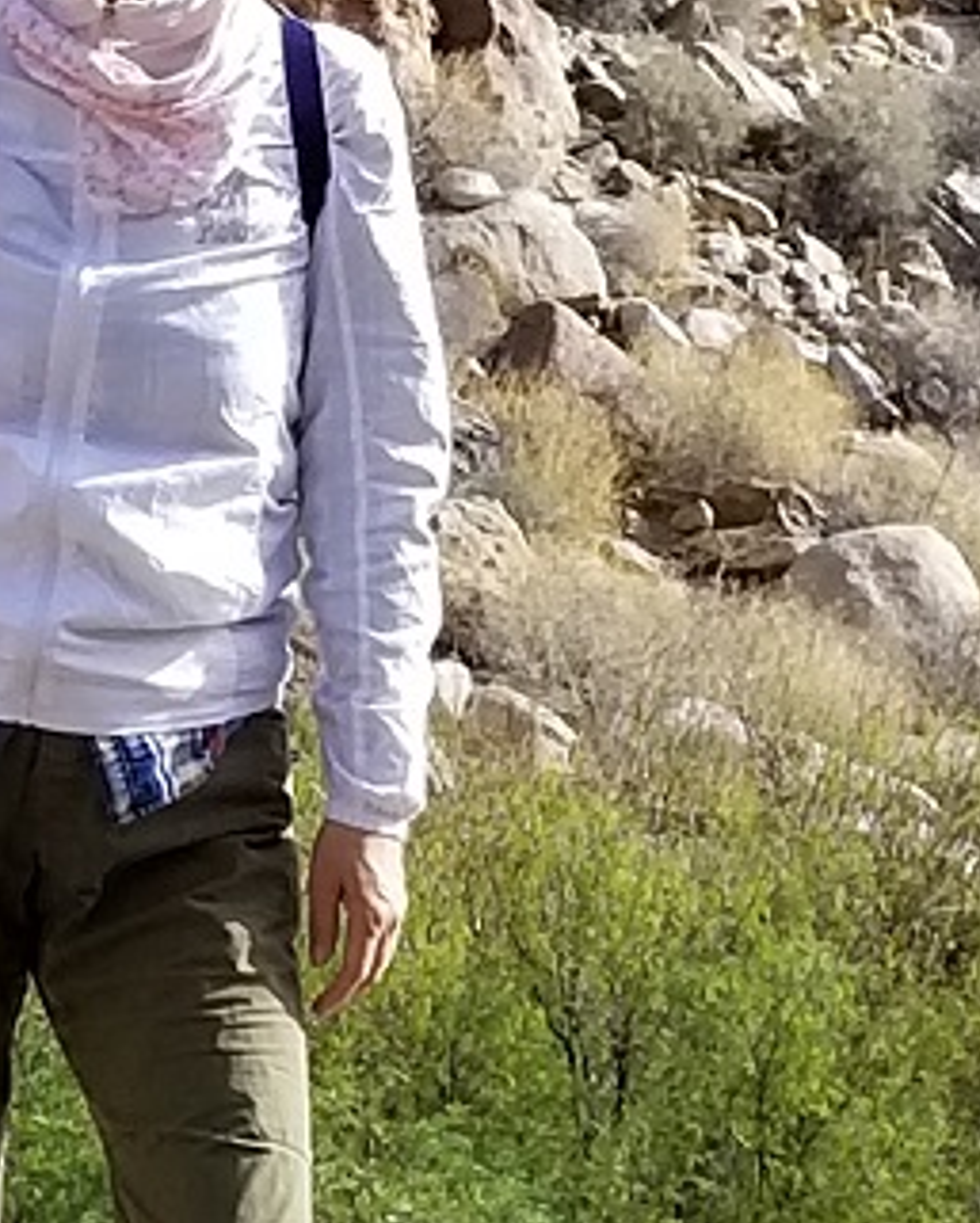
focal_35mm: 75
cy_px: 305
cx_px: -248
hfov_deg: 19.1
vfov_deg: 25.1
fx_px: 2718
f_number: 1.7
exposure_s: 1/1225
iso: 50
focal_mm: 4.25
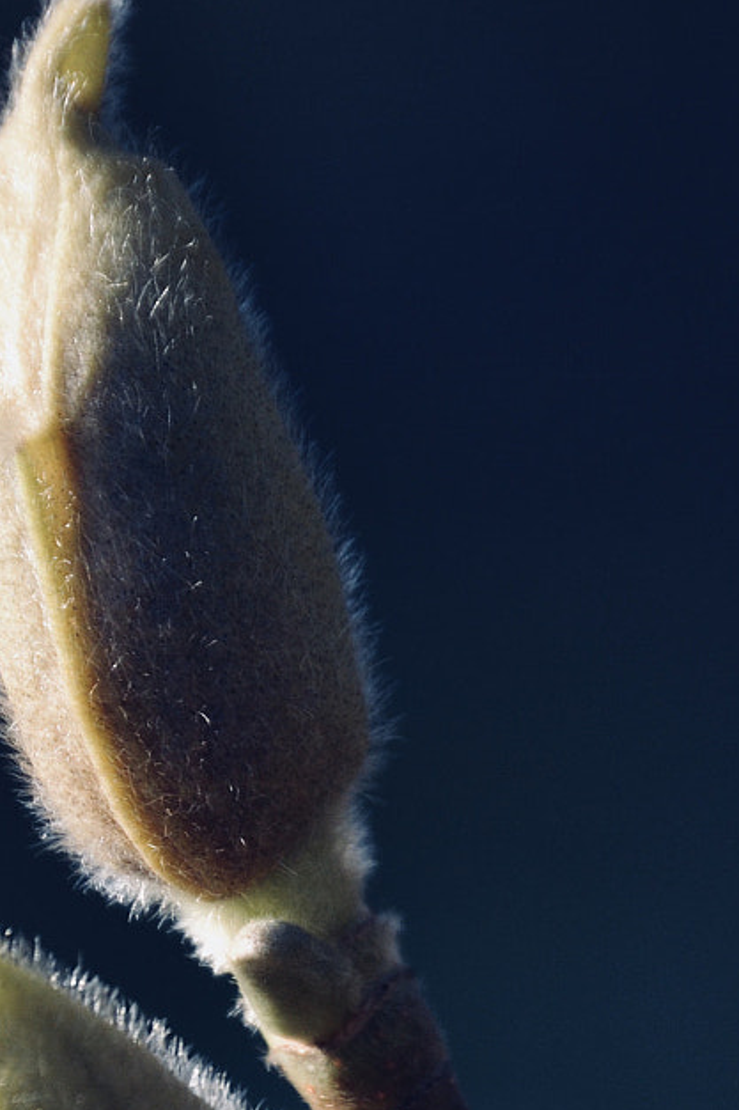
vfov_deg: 4.0
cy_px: 920
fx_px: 15935
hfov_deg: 2.7
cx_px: 491
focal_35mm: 517
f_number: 5
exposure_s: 1/500
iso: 400
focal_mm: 135
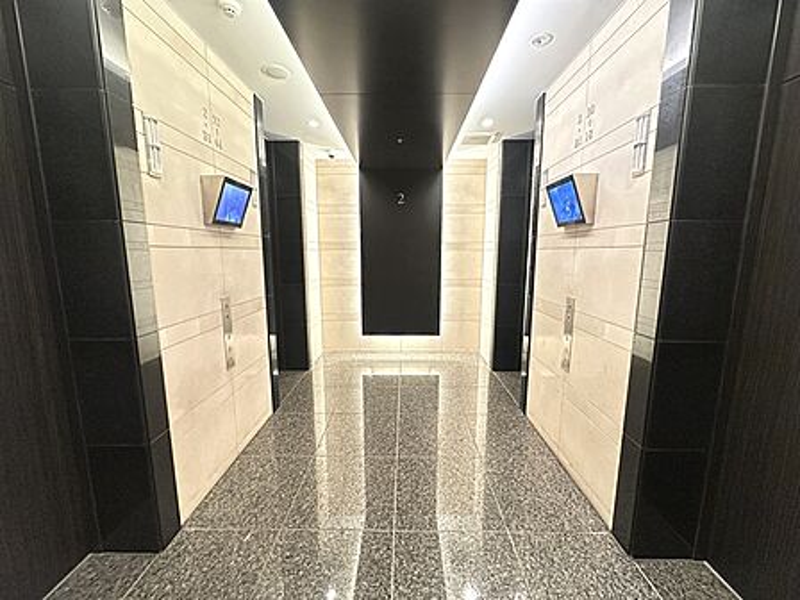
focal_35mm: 14
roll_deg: -0.4
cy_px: 300
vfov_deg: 85.7
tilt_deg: -8.8
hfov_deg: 102.1
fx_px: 324
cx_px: 400
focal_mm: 2.22
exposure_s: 1/50
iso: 1000
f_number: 2.2
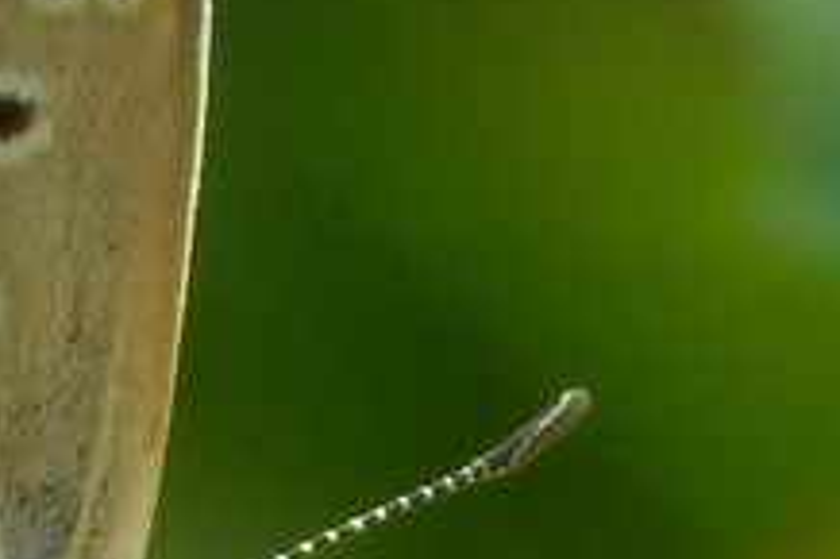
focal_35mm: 741
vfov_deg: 1.9
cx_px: -160
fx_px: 17276
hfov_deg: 2.8
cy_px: 281
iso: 125
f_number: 5.3
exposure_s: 1/200
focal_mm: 32.8
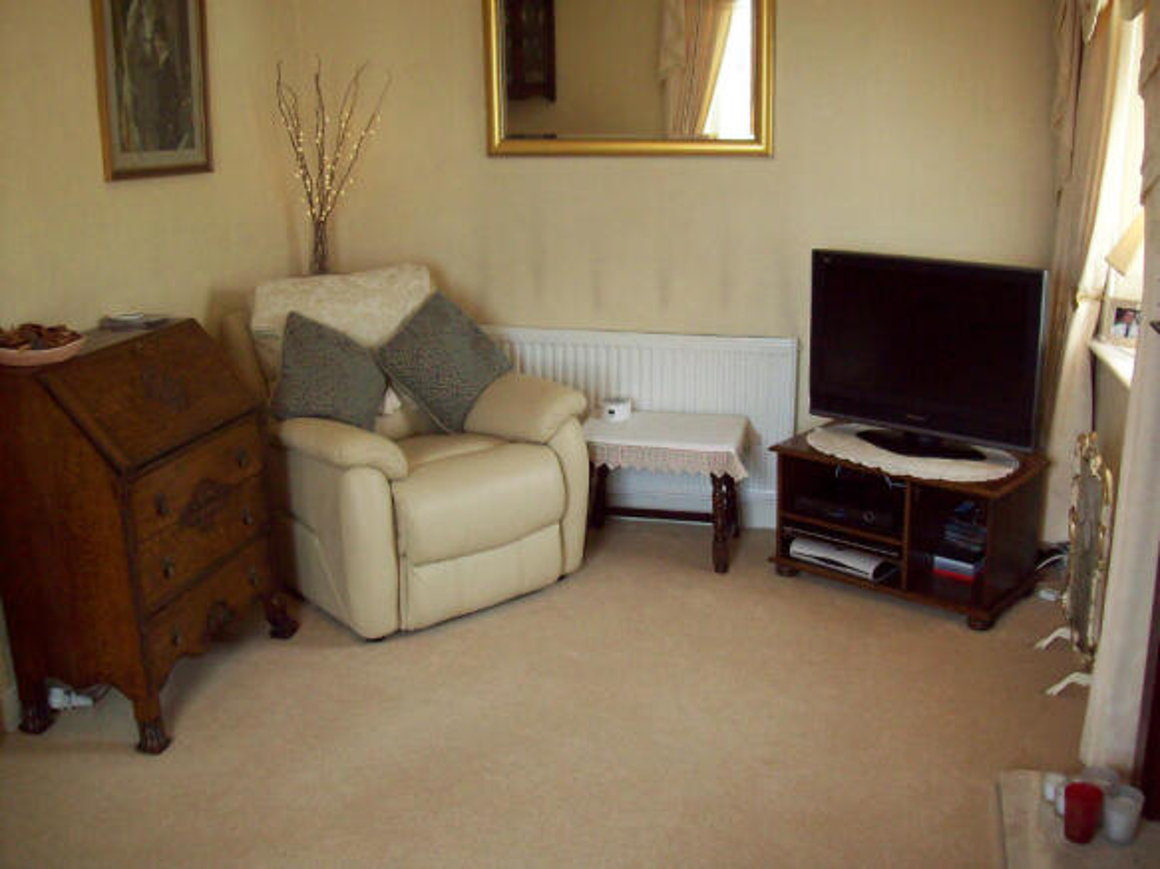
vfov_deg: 39.6
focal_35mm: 36
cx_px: 580
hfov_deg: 51.4
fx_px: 1206
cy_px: 434
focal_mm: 6
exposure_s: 1/64
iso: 200
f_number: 2.7
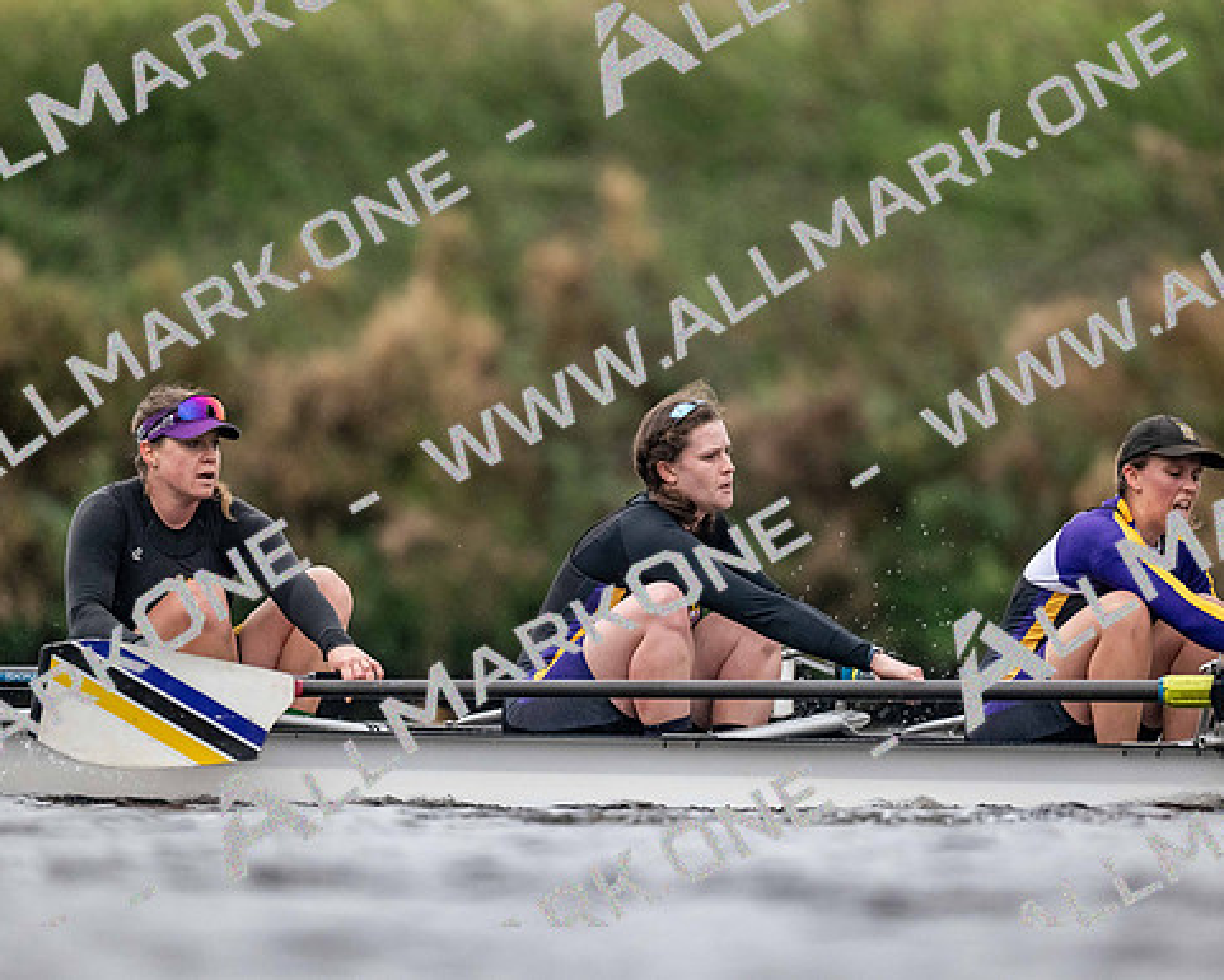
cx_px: 735
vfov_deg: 2.3
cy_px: 490
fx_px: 24602
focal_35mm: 679
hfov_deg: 2.8
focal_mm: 600
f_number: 4
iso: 3600
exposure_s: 1/2500
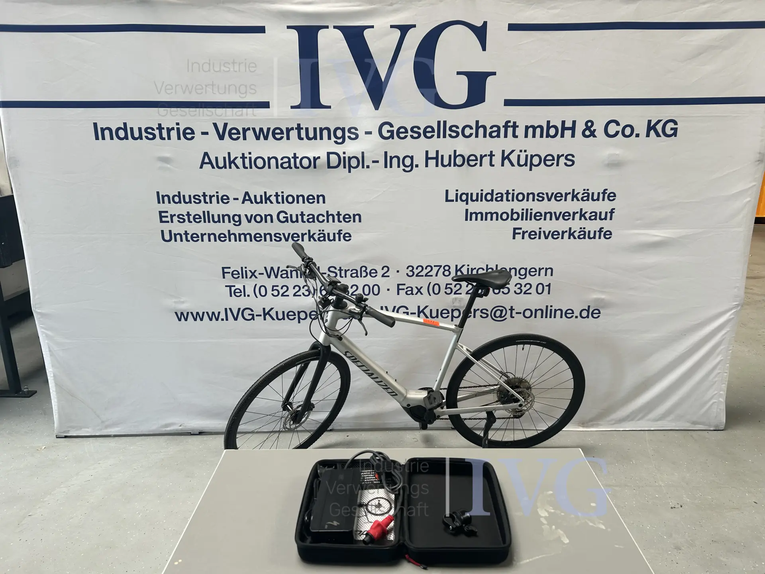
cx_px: 382
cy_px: 287
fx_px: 575
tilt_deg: -15.3
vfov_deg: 53.1
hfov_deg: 67.3
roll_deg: +1.1
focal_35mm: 26
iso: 40
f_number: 1.5
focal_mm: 5.7
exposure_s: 1/121
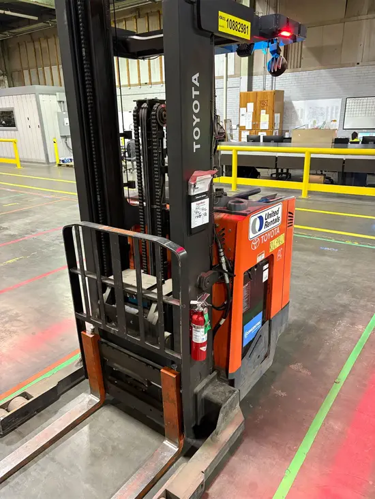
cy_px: 250
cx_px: 188
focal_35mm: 26
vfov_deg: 67.3
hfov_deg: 53.1
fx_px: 375
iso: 400
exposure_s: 1/60
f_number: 1.6
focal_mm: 5.96
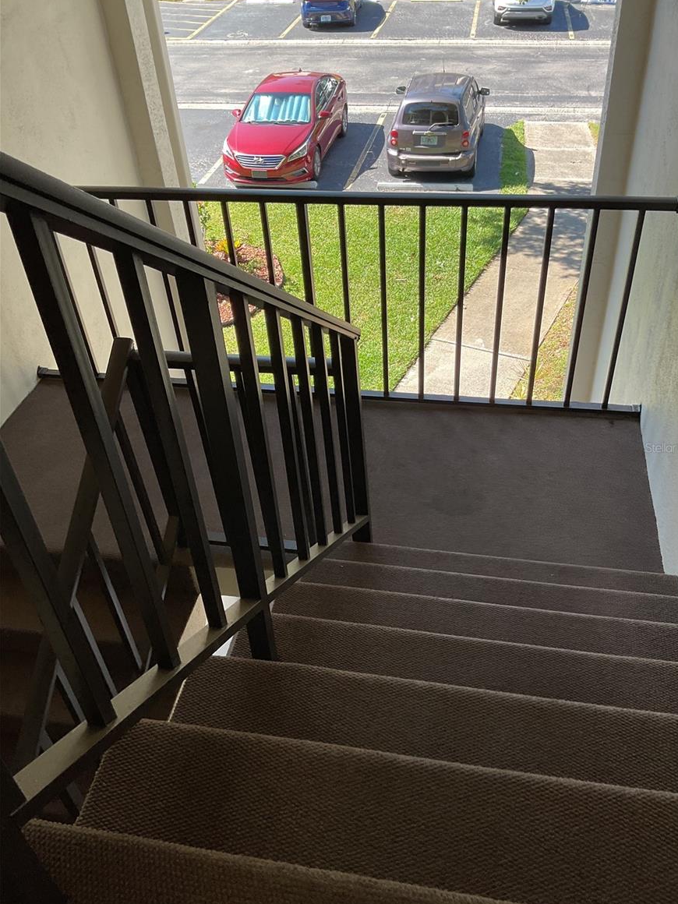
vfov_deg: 60.0
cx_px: 350
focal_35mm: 30
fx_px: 783
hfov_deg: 46.8
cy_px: 447
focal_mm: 3
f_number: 1.8
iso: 16
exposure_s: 1/135
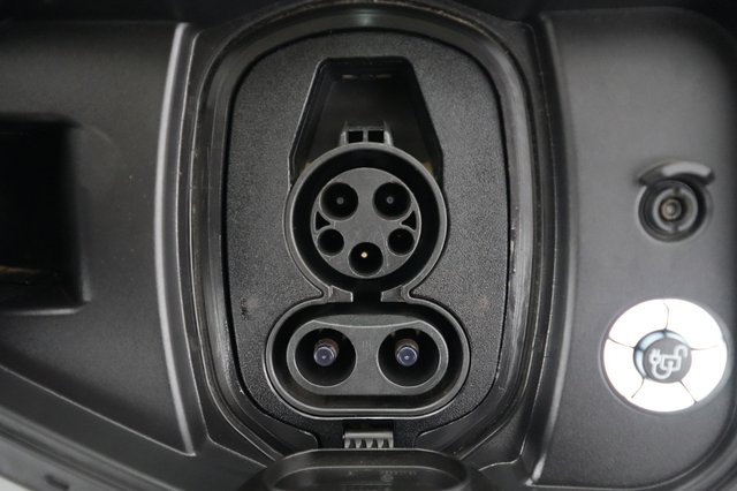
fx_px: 573
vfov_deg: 46.4
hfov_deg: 65.5
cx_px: 368
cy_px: 246
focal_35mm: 28
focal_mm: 28
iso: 12800
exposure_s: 1/60
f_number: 2.8
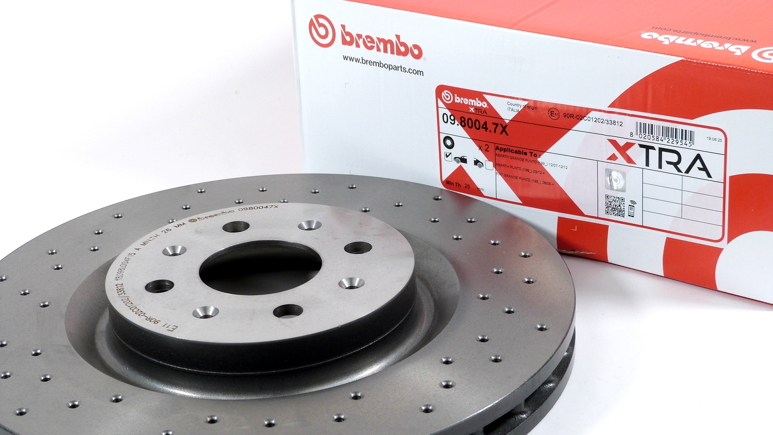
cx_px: 386
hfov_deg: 29.3
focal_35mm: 72
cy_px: 284
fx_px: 1476
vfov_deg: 16.7
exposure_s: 1/125
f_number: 4
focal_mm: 11.8
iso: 100
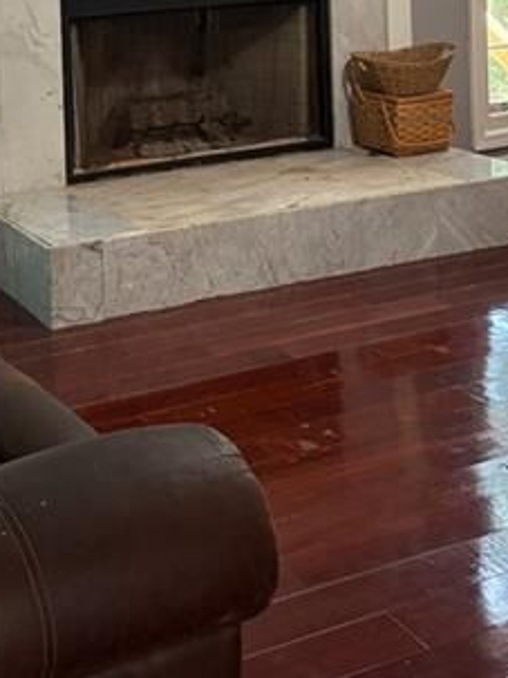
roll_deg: +1.5
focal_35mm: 66
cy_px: -92
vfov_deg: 26.7
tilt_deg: -1.3
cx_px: 148
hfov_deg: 22.1
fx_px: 1292
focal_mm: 5.96
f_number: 1.6
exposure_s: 1/60
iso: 320
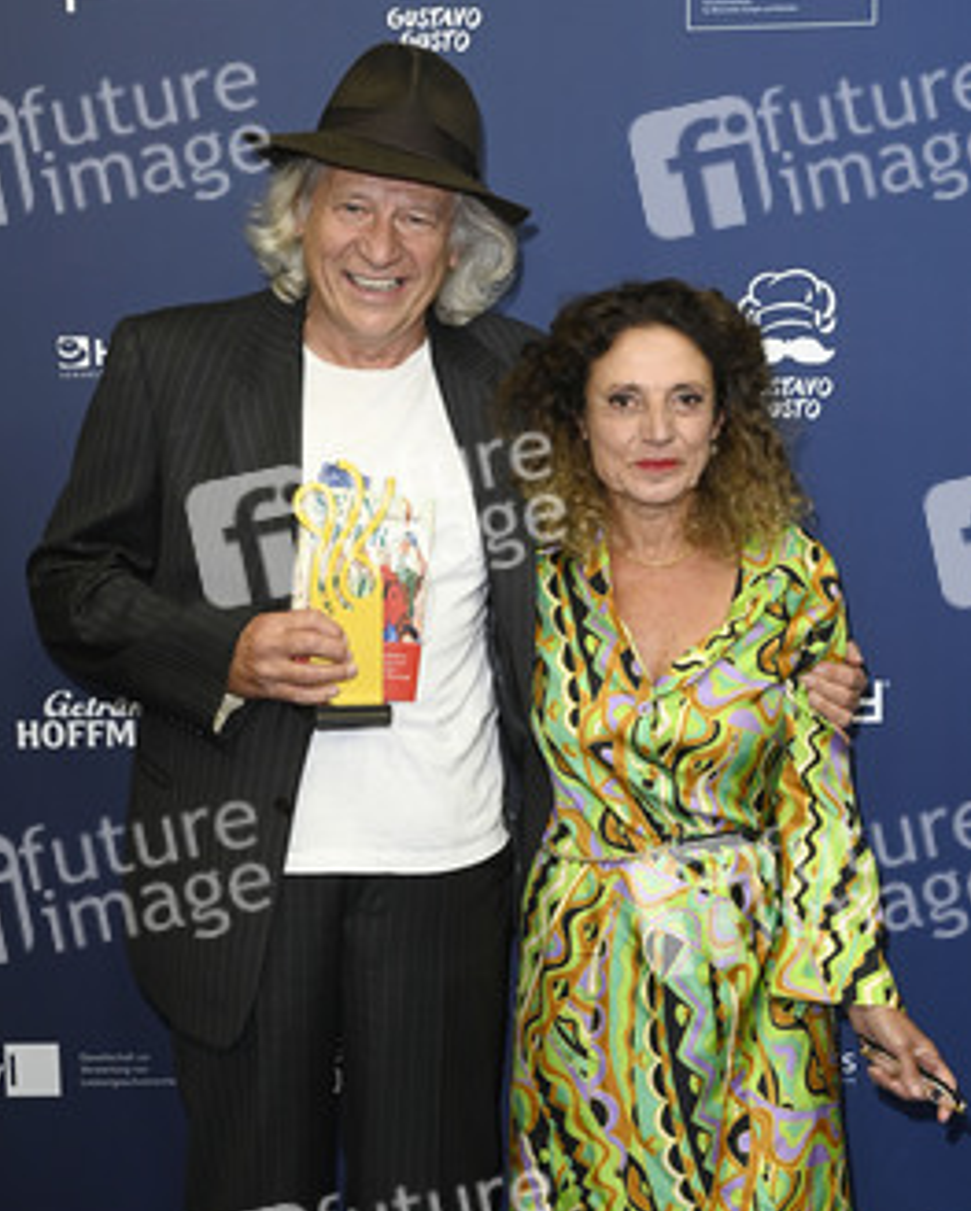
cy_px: 705
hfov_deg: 23.9
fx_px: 2296
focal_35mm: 64
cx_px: 484
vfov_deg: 29.5
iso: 1000
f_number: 5.6
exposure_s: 1/200
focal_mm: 56
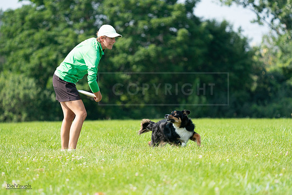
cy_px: 98
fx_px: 2531
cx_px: 146
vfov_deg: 4.4
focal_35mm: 312
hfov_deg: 6.6
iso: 2000
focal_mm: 312
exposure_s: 1/4000
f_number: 6.3
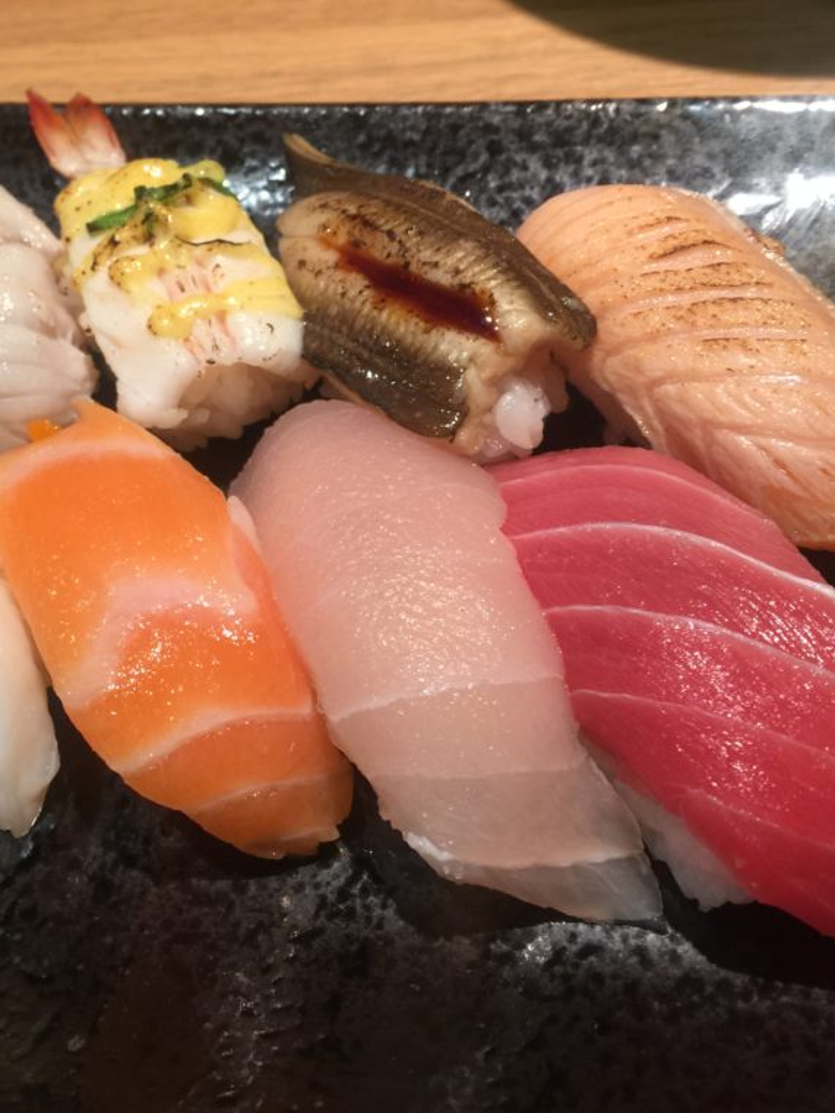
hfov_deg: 36.6
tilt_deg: -53.5
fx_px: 1254
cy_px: 554
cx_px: 304
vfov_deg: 47.9
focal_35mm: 39
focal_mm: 4.15
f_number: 2.2
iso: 40
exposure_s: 1/15
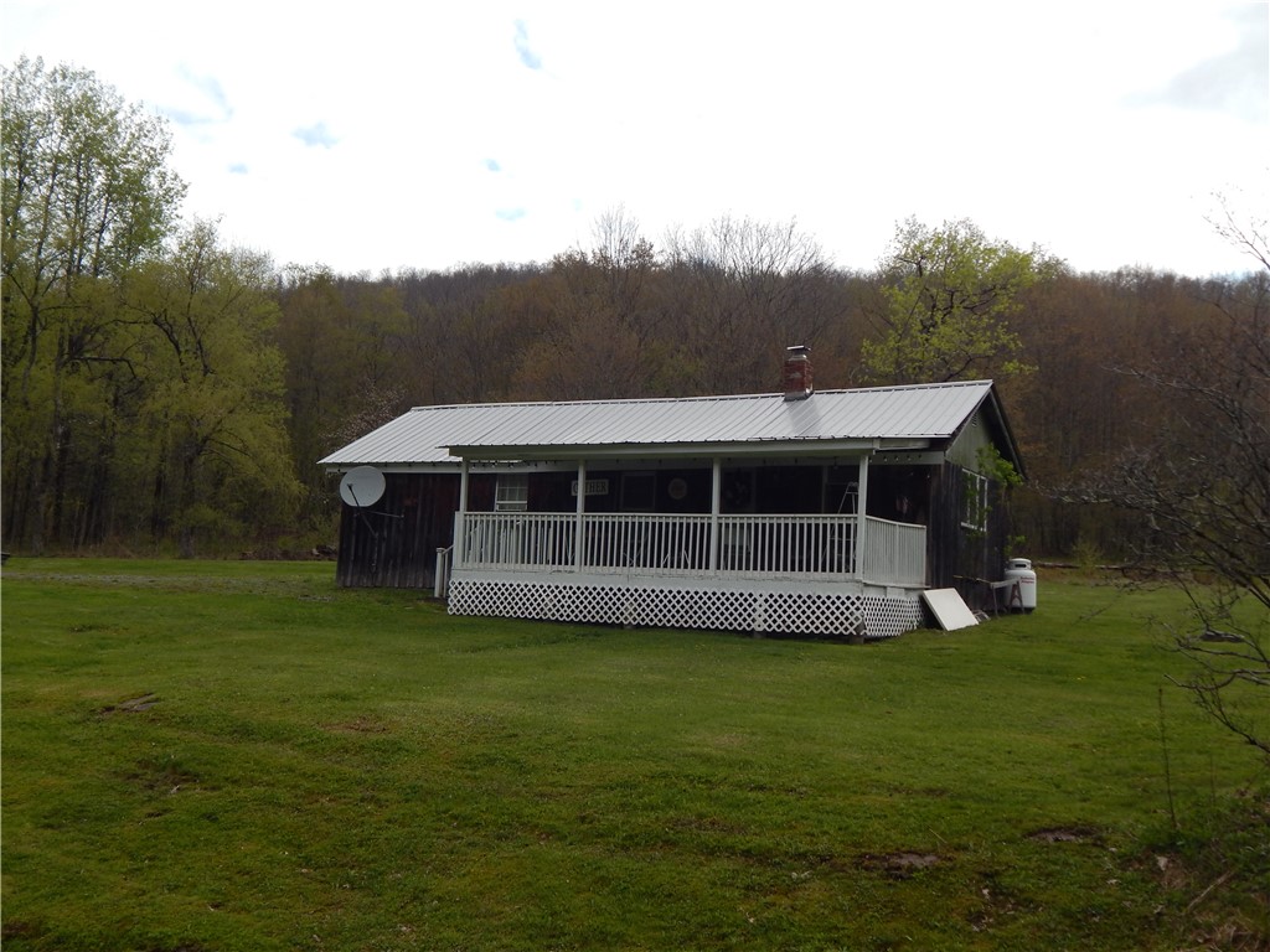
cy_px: 476
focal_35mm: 38
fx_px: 1394
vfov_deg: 37.7
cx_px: 635
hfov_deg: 49.0
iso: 125
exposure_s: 1/640
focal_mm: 6.8
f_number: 3.4
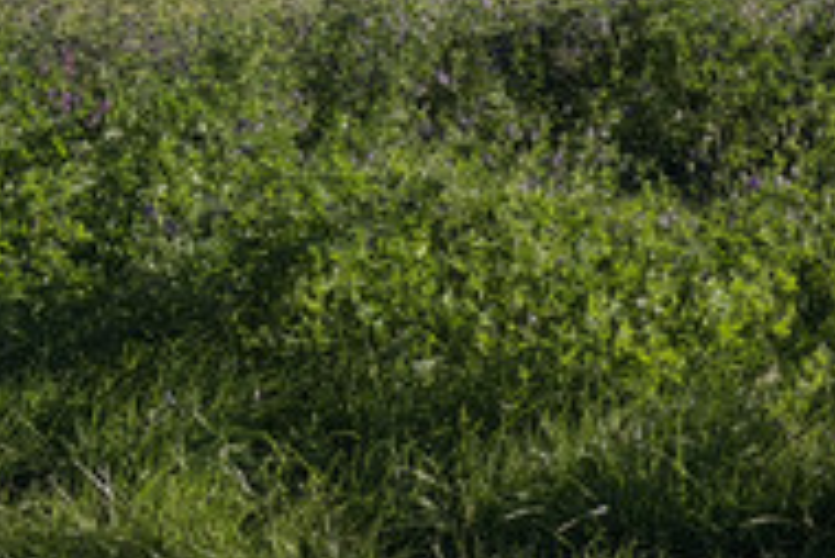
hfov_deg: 11.7
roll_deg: +1.1
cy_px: -163
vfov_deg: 8.1
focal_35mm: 168
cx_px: 1248
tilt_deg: -0.1
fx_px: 3900
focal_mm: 6.76
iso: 64
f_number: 1.78
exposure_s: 1/6024
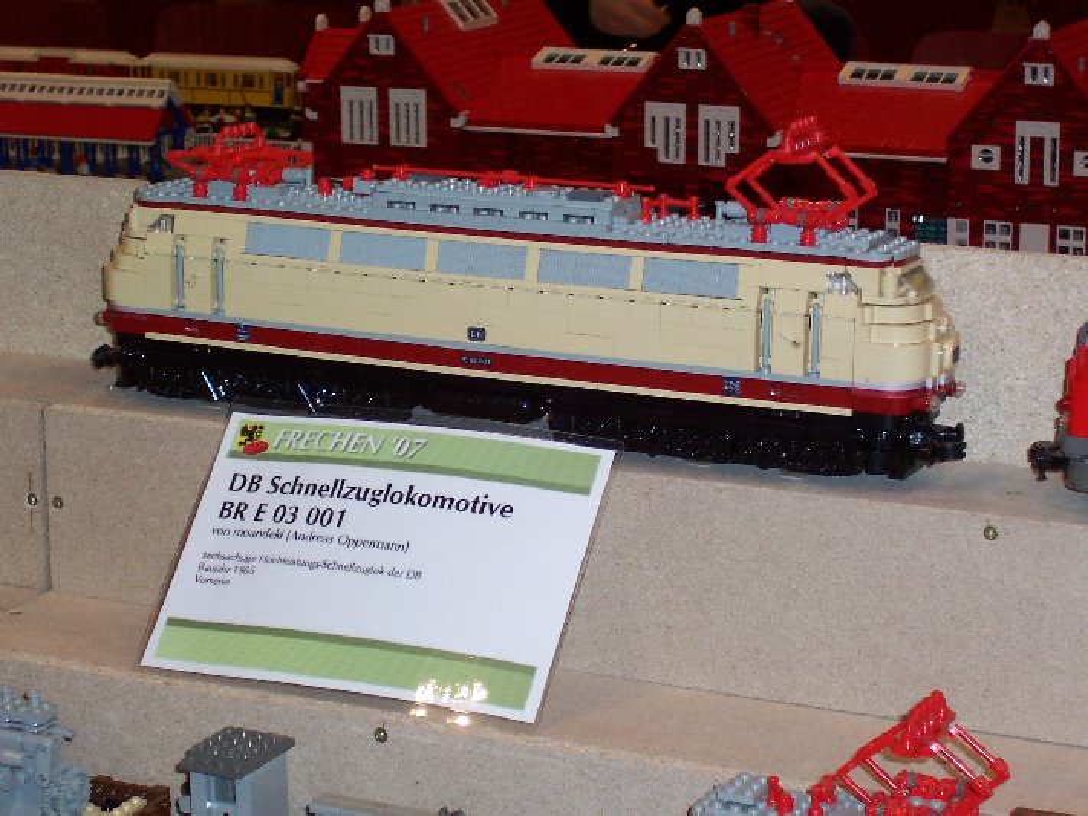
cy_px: 408
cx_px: 544
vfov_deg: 16.6
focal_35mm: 89
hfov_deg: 22.0
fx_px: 2797
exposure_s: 1/90
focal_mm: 13.5
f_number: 4.1
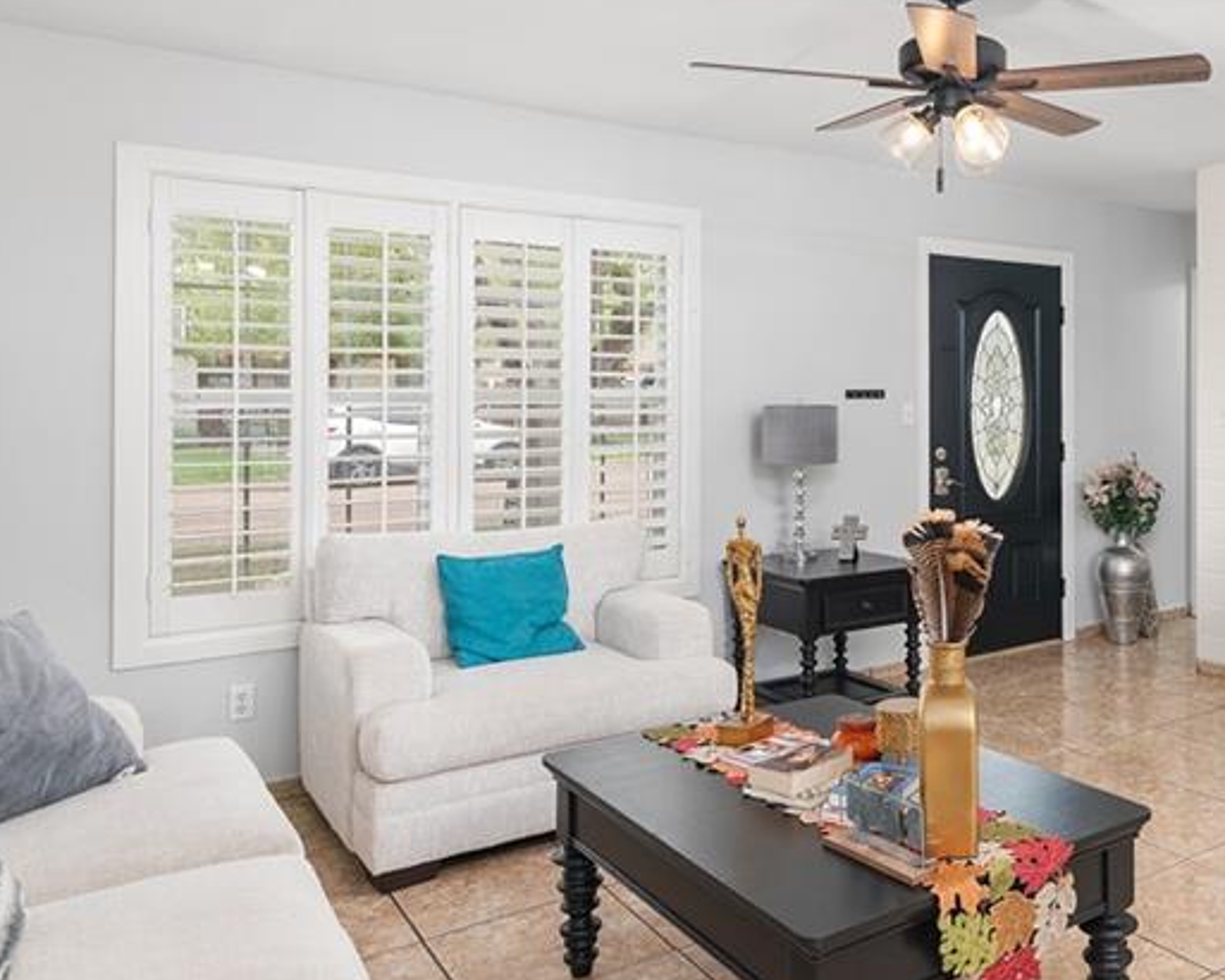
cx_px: 946
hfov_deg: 55.4
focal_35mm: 30
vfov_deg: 48.4
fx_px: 1087
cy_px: 441
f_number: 7.1
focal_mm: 16
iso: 320
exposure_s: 1/8
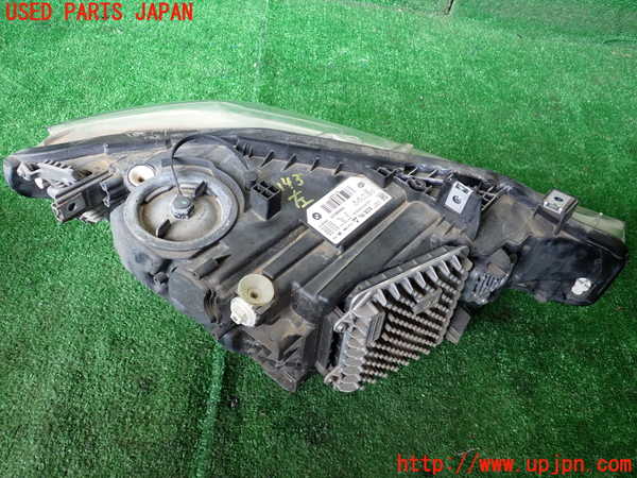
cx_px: 318
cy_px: 239
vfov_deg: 46.8
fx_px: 552
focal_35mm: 30
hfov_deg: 60.0
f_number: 2.3
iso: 200
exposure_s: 1/40
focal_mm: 5.4
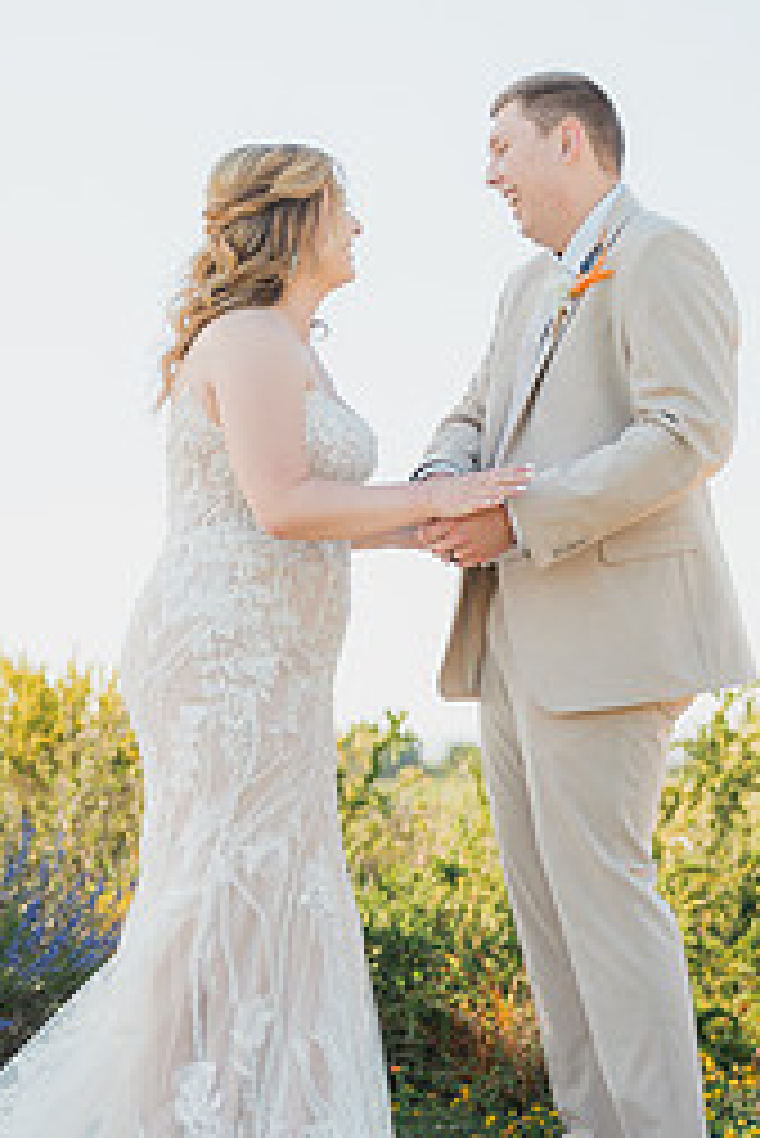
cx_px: 256
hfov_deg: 15.4
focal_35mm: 89
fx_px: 2814
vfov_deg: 22.9
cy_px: 567
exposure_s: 1/2000
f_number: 1.8
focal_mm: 50
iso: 125
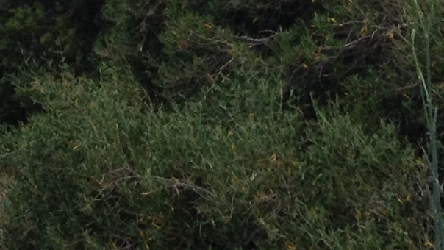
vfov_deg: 5.5
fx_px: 2426
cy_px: -519
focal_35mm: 206
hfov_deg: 10.0
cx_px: -286
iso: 50
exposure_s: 1/1227
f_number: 2.4
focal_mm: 4.28
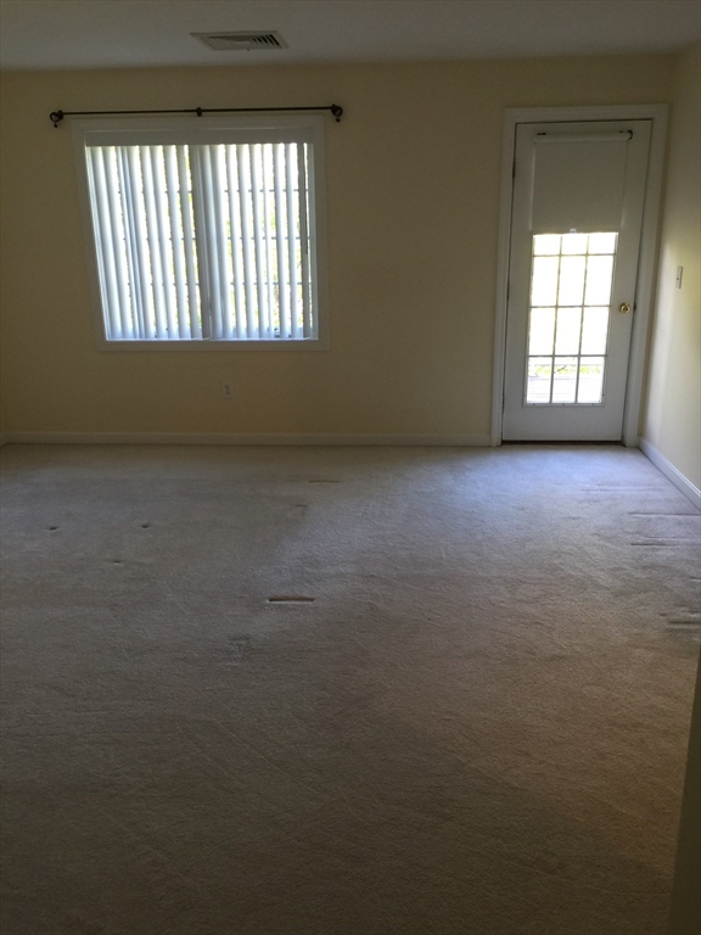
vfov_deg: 61.7
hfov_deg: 48.2
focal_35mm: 29
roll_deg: +1.8
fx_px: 783
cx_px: 350
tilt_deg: -14.9
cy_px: 468
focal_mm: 4.15
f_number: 2.2
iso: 32
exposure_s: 1/15
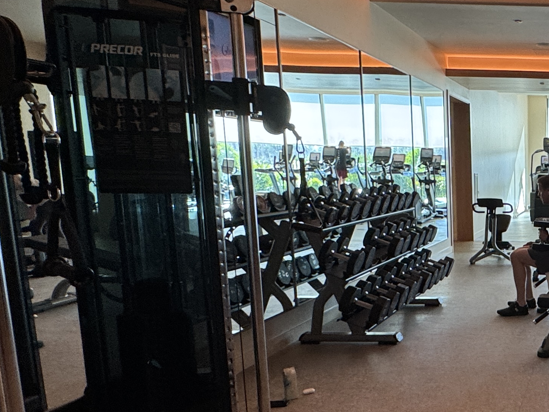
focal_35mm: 39
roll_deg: -1.9
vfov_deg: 36.5
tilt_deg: -8.3
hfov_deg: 38.3
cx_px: 624
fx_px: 619
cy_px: 271
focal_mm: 2.22
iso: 125
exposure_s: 1/120
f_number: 2.2
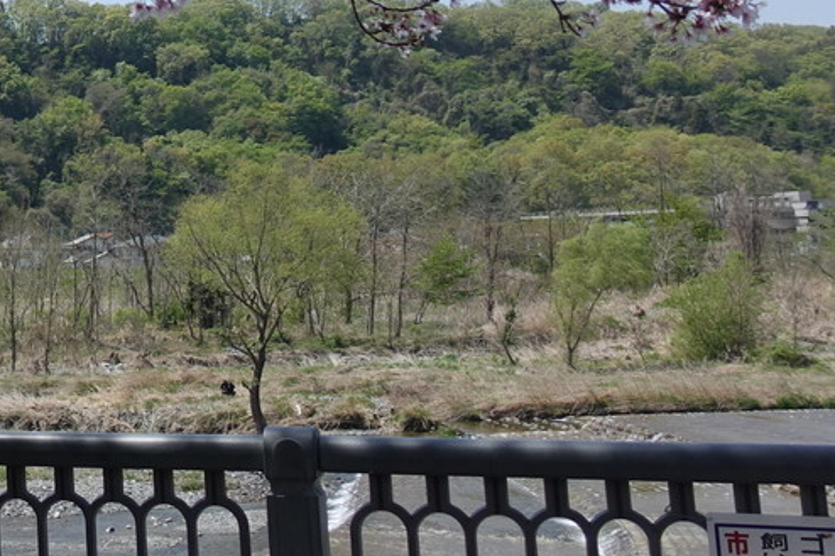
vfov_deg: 18.9
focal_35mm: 70
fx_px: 1623
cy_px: -14
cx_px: -213
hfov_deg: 25.4
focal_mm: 8.82
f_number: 1.8
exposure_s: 1/640
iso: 125
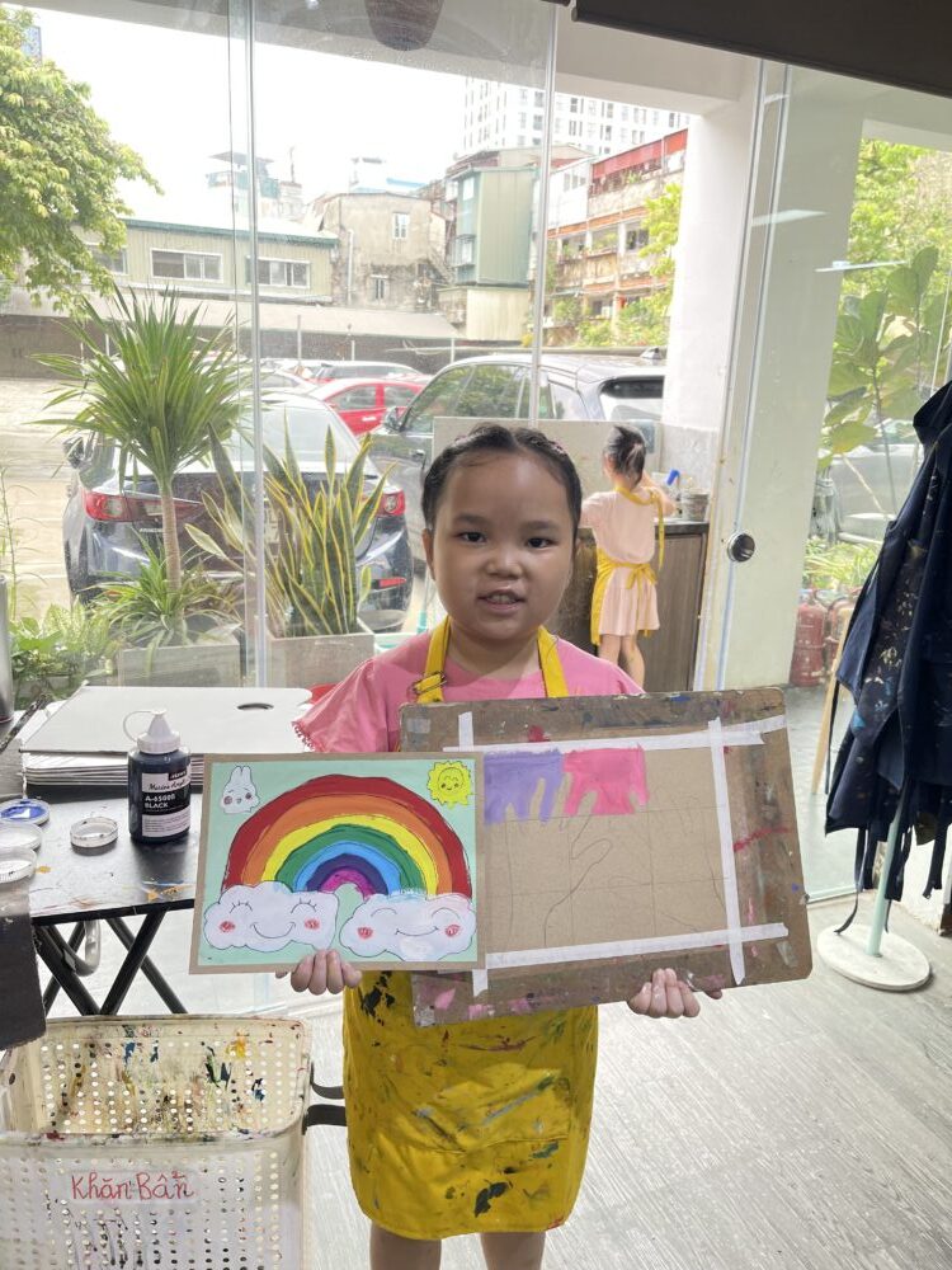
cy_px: 635
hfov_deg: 54.9
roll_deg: -2.0
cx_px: 476
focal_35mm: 25
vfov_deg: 69.4
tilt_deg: -15.1
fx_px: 917
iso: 32
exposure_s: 1/136
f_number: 1.6
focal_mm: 5.1
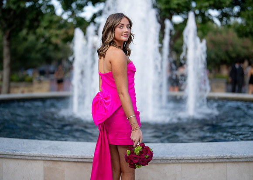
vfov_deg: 25.8
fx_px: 394
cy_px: 87
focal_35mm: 55
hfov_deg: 35.6
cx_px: 121
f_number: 1.2
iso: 200
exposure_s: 1/2500
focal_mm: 50
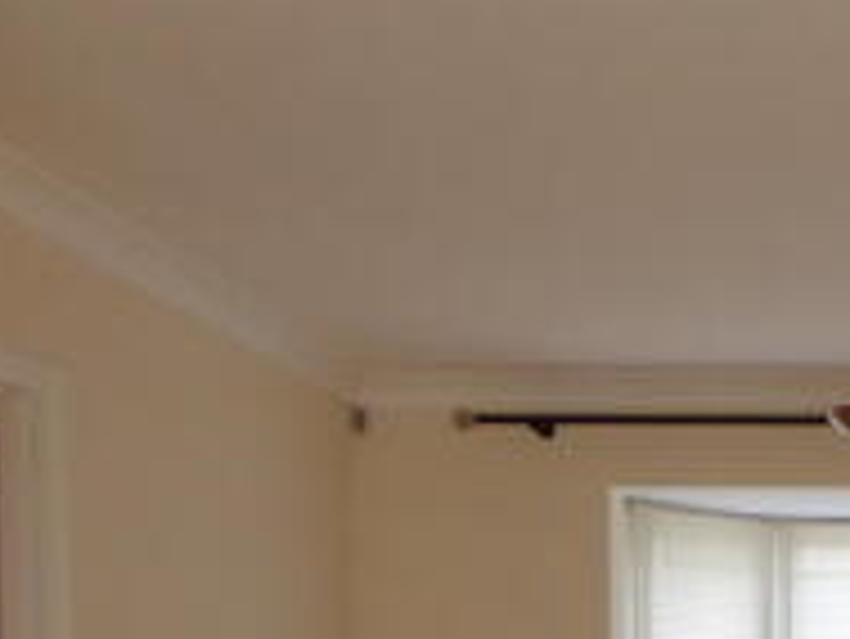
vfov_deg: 18.3
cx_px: 920
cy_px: 866
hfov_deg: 24.6
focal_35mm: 74
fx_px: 1818
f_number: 3
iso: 100
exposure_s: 1/50
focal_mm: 4.3
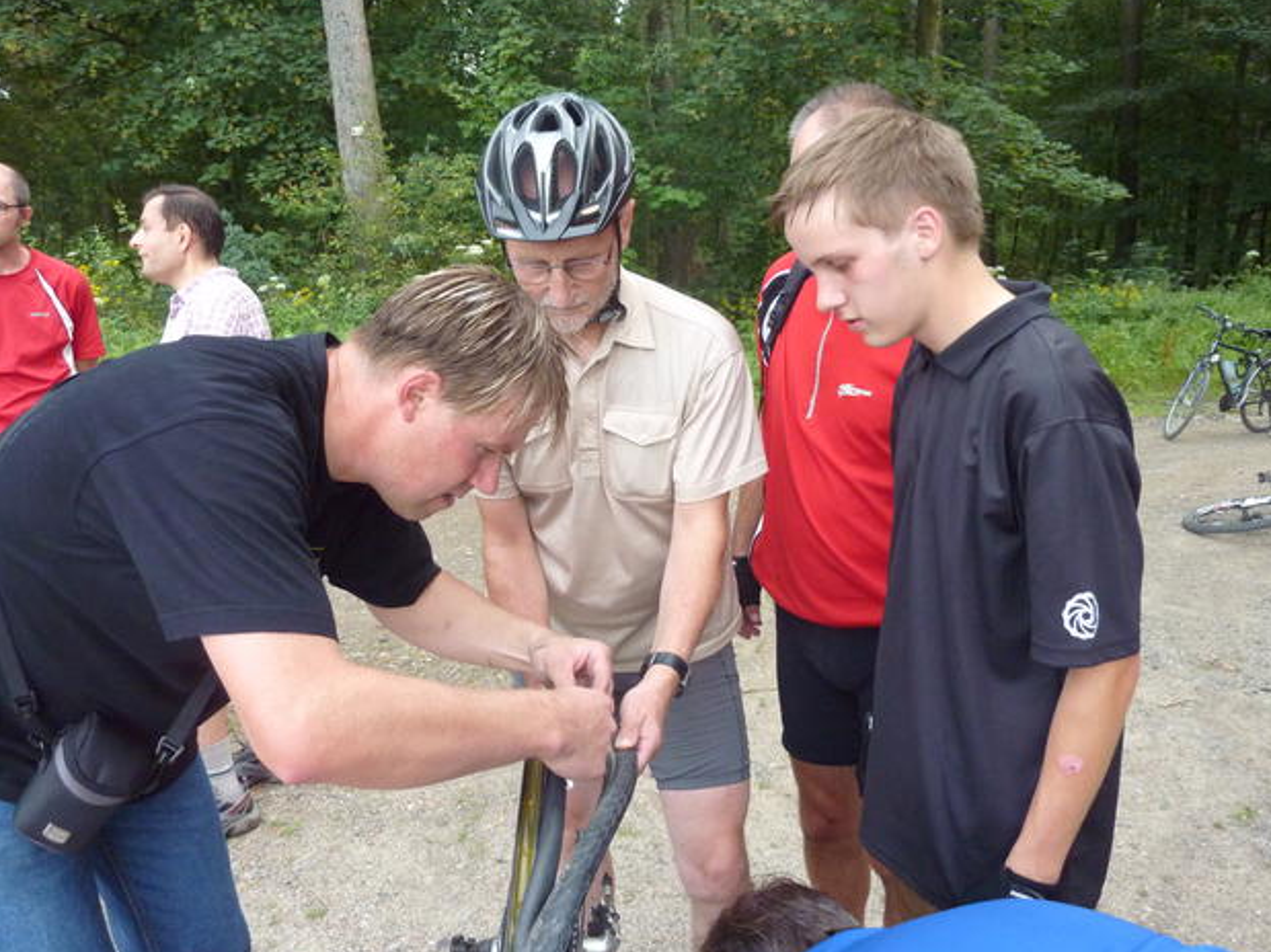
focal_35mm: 30
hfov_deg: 60.0
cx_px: 622
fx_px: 1101
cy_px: 466
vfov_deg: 46.8
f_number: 3.4
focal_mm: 4.7
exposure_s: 1/160
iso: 320
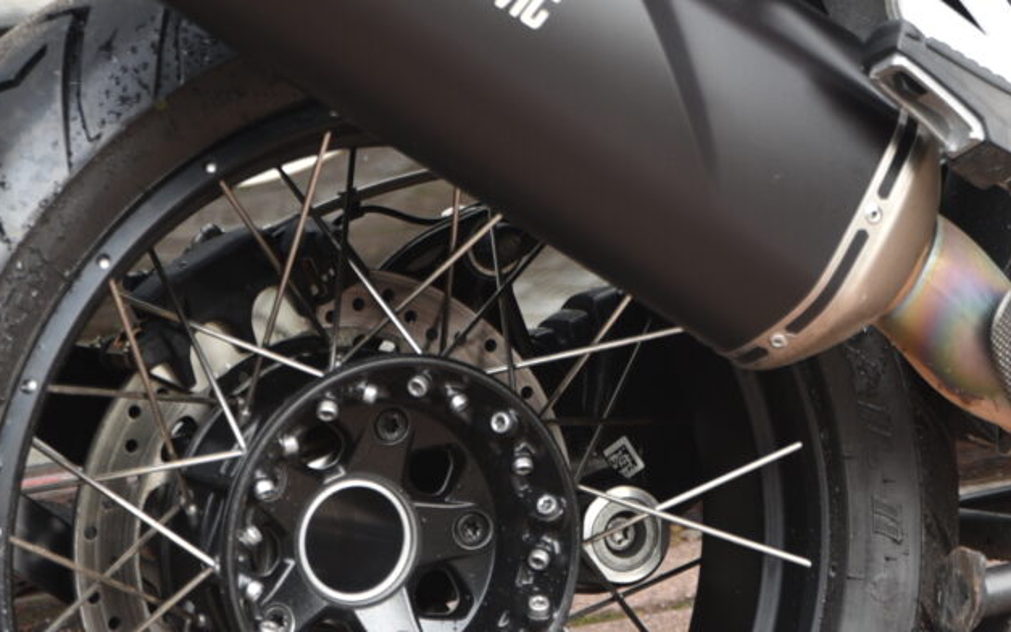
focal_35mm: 258
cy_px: -351
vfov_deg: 5.0
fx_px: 7109
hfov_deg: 8.1
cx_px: 1167
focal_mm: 62
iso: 100
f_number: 3.2
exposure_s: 1/60
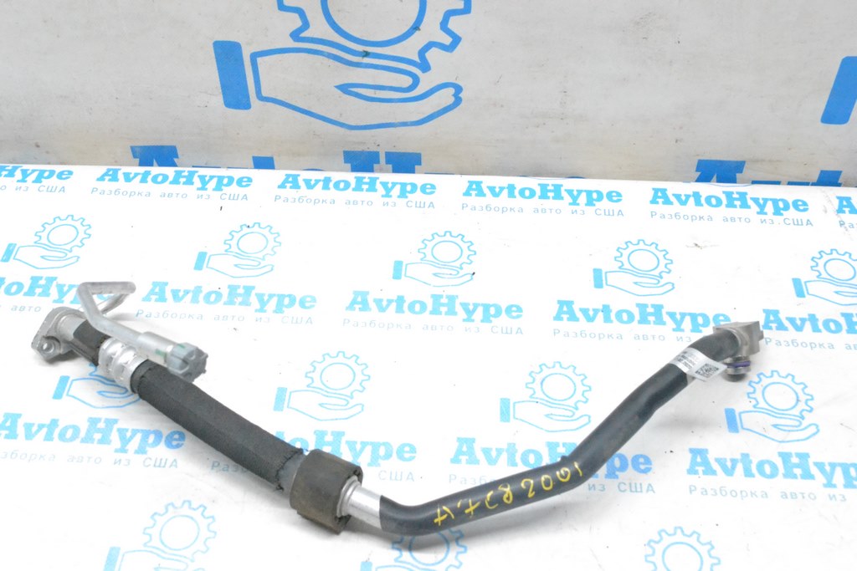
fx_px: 1000
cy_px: 286
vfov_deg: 31.9
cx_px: 428
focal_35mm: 42
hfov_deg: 46.4
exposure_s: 1/125
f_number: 10
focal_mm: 28
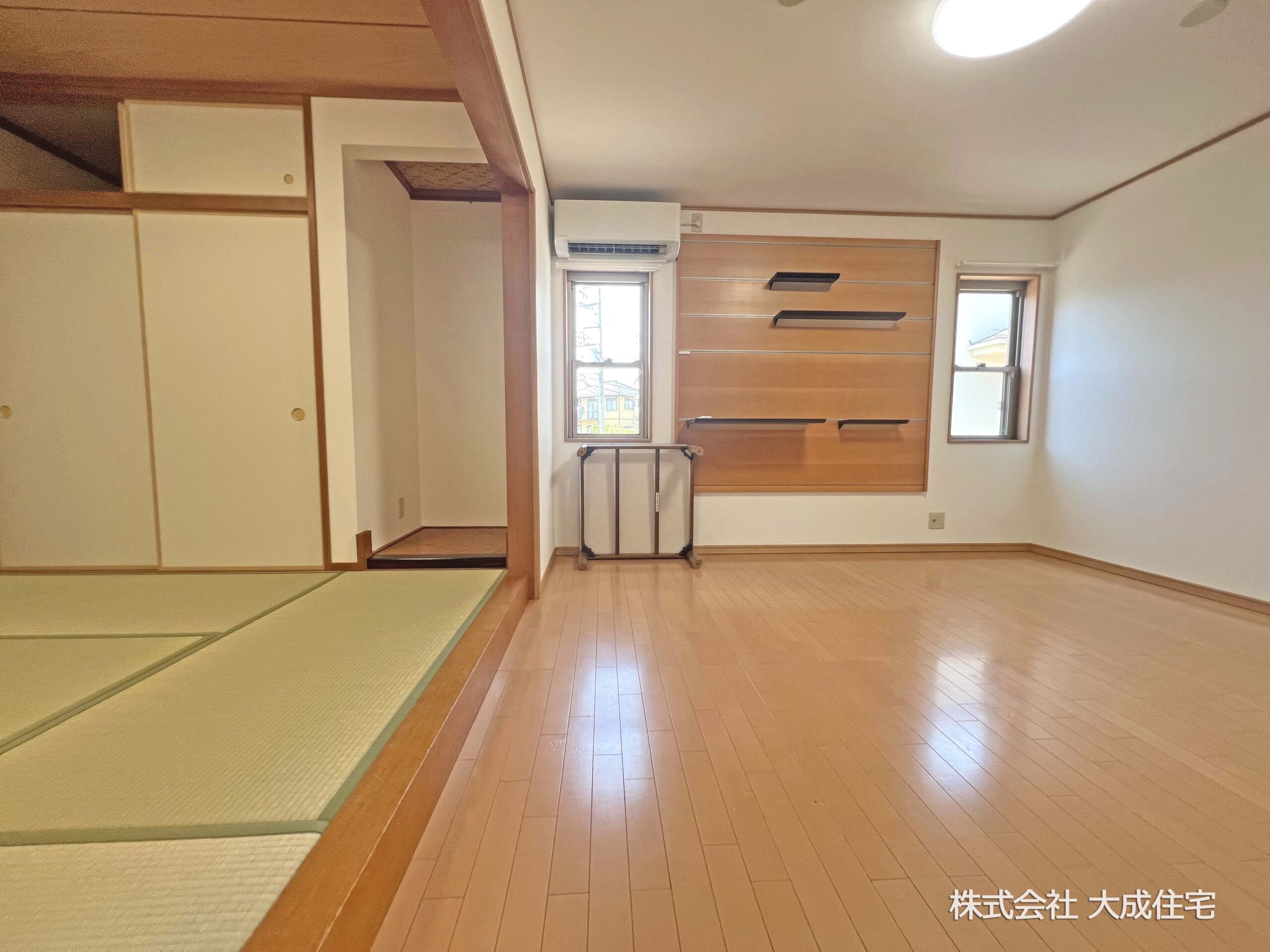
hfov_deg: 106.2
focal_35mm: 13
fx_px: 477
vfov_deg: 89.9
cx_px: 635
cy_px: 476
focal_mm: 1.57
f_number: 1.8
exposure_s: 1/100
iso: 125
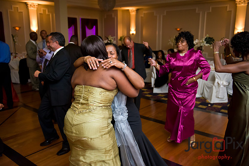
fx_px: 221
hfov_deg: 58.7
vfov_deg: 41.1
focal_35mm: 32
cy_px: 83
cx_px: 124
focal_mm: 32
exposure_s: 1/125
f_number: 3.2
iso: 3200
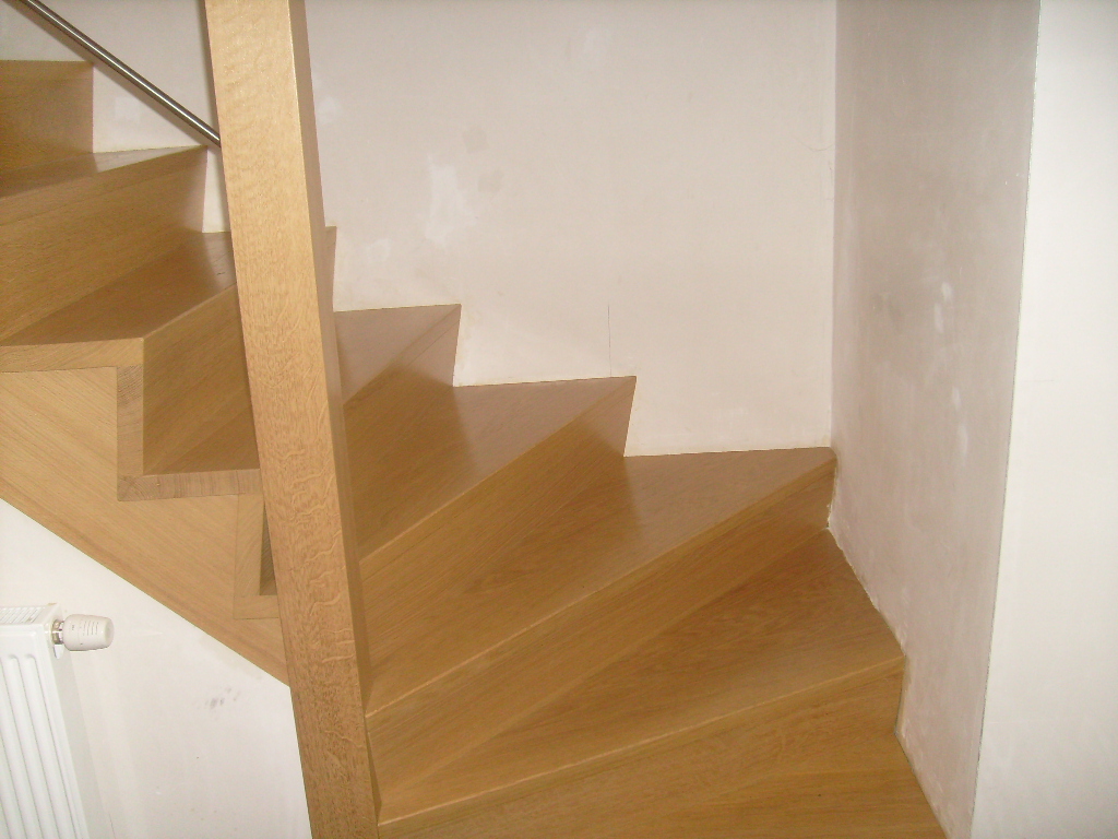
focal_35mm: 35
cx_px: 559
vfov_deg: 40.7
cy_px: 420
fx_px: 1130
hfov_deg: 52.6
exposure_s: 1/45
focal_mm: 5.8
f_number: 2.8
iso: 100
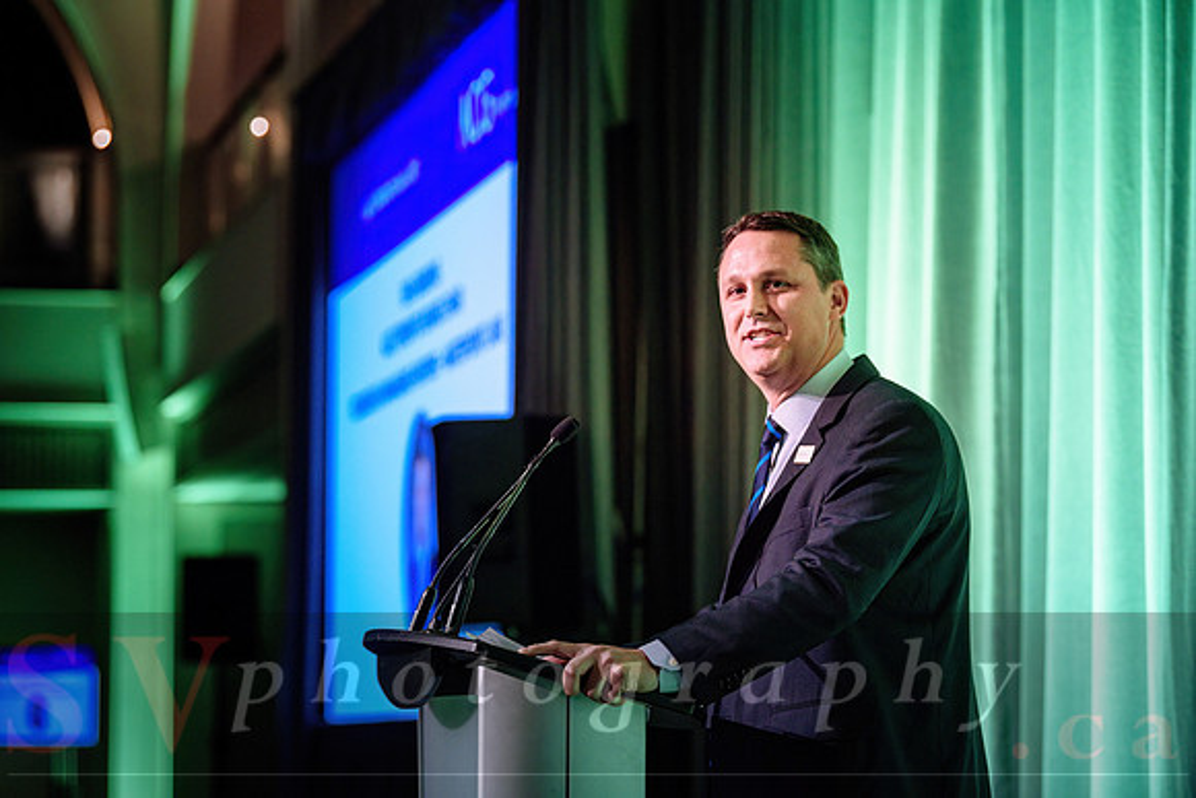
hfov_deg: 18.6
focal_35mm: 110
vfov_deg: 12.5
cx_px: 598
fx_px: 3655
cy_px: 399
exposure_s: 1/200
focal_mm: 110
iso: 2000
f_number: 3.5
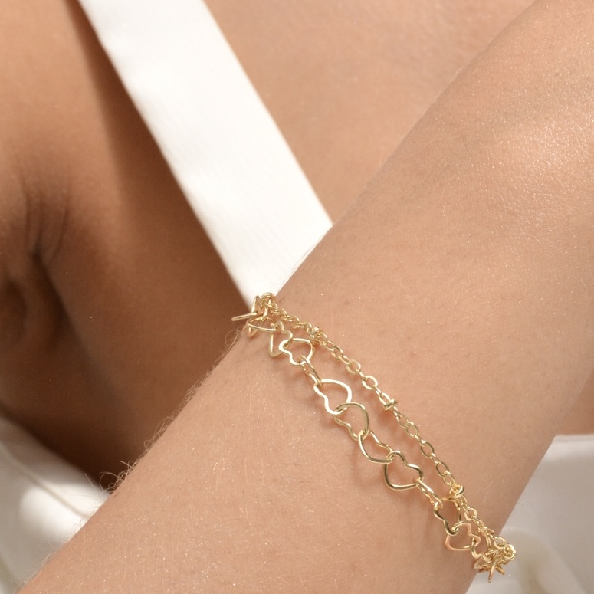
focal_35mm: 161
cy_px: 438
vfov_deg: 10.8
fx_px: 3126
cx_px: 366
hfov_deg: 10.9
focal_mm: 52
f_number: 13
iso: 640
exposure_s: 1/640
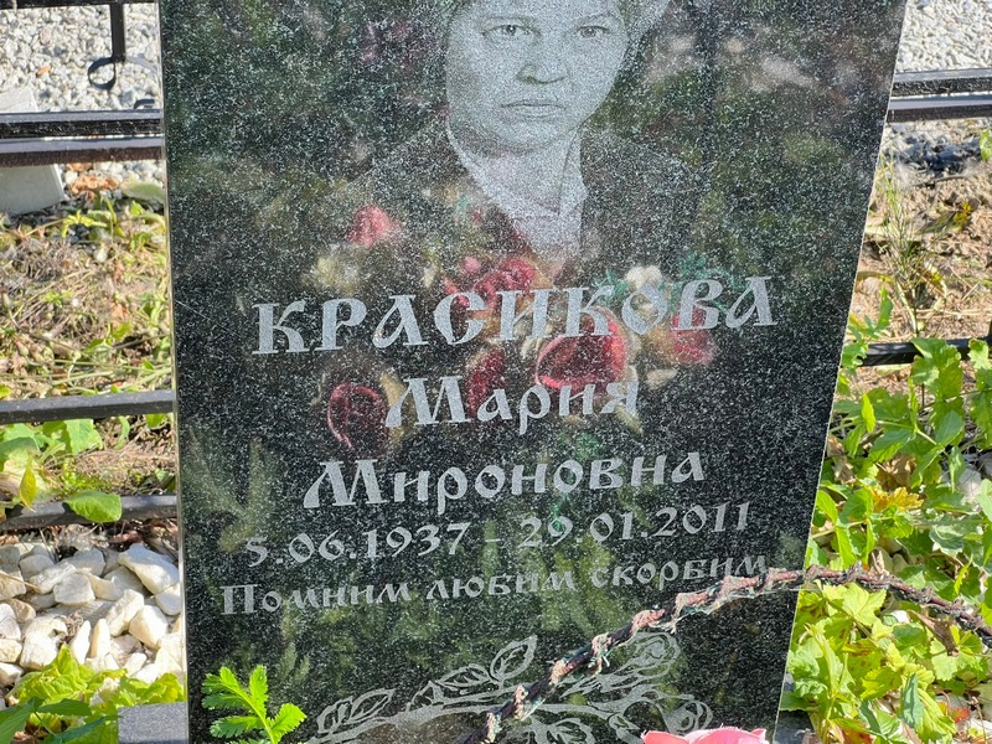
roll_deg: -1.8
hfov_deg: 25.3
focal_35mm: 77
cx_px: 496
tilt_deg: -36.6
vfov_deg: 19.1
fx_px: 2207
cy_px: 372
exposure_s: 1/99
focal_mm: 9
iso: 32
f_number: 2.8
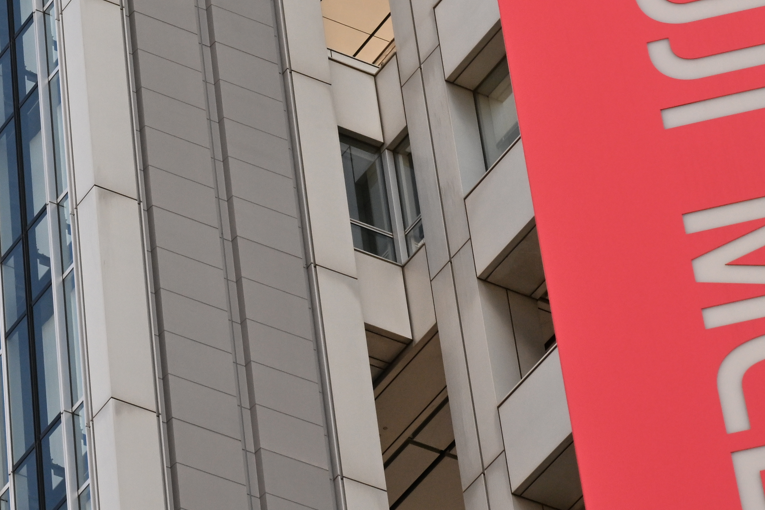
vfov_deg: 6.4
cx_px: -199
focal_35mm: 214
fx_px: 4547
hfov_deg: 9.5
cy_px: -213
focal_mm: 70
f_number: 16
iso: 400
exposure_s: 1/160
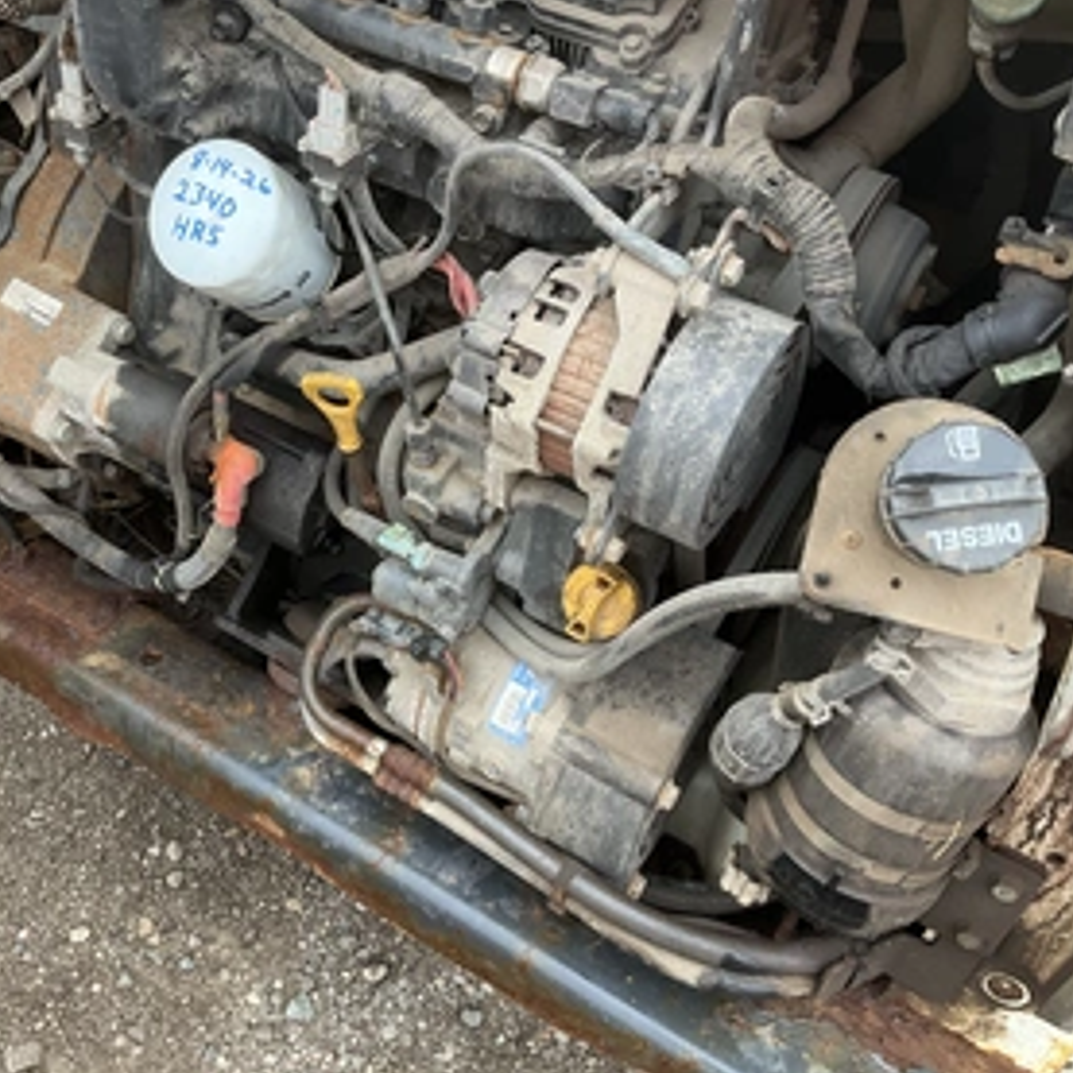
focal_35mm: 37
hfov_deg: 44.4
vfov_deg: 44.9
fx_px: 1298
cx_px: 380
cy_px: 542
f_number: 1.8
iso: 50
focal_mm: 3
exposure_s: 1/122
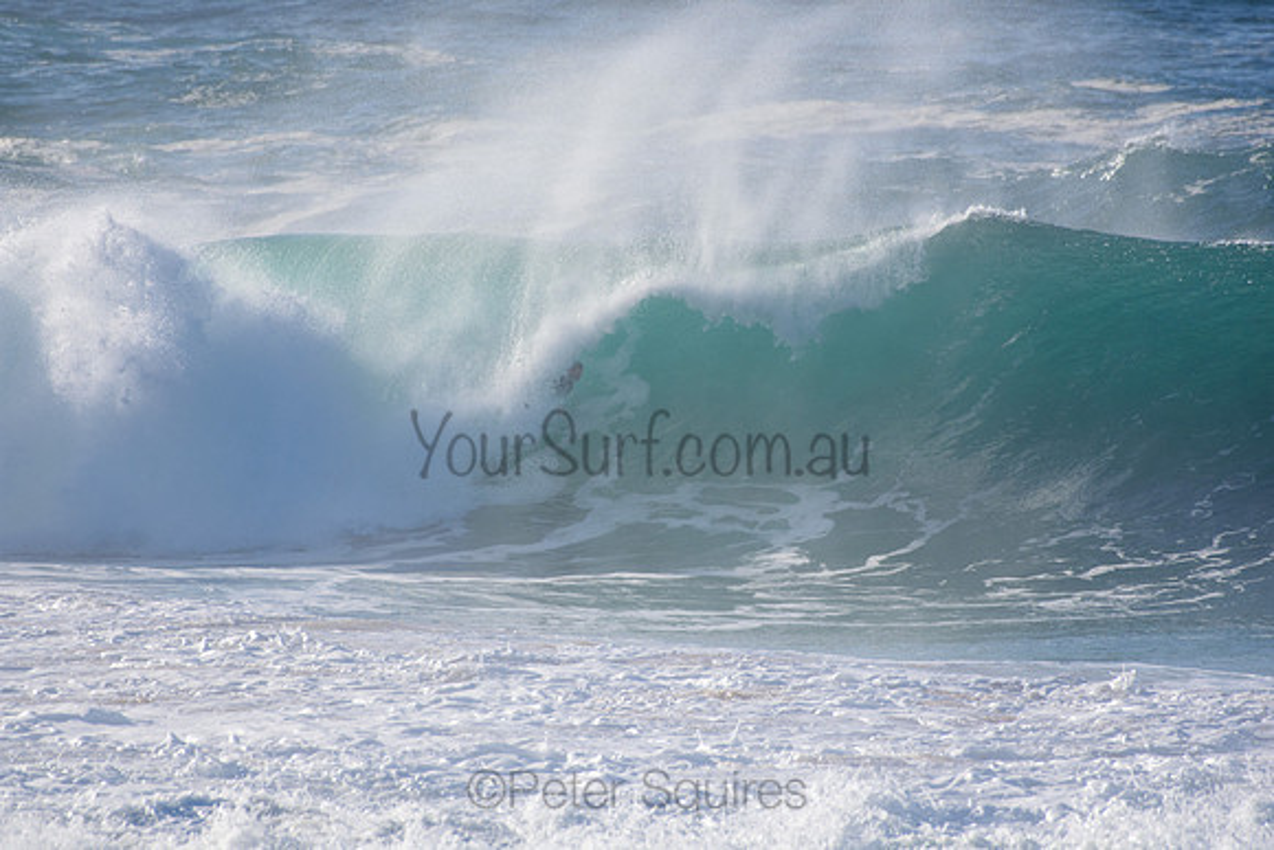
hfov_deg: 2.7
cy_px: 425
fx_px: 26547
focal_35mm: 750
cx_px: 637
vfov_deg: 1.8
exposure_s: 1/2000
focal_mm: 500
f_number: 5.6
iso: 320
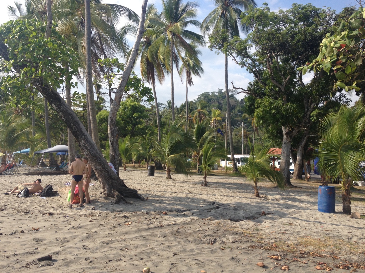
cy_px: 139
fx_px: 380
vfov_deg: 39.6
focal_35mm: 36
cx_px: 179
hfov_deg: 51.4
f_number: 2.4
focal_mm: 4.28
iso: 50
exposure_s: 1/1453
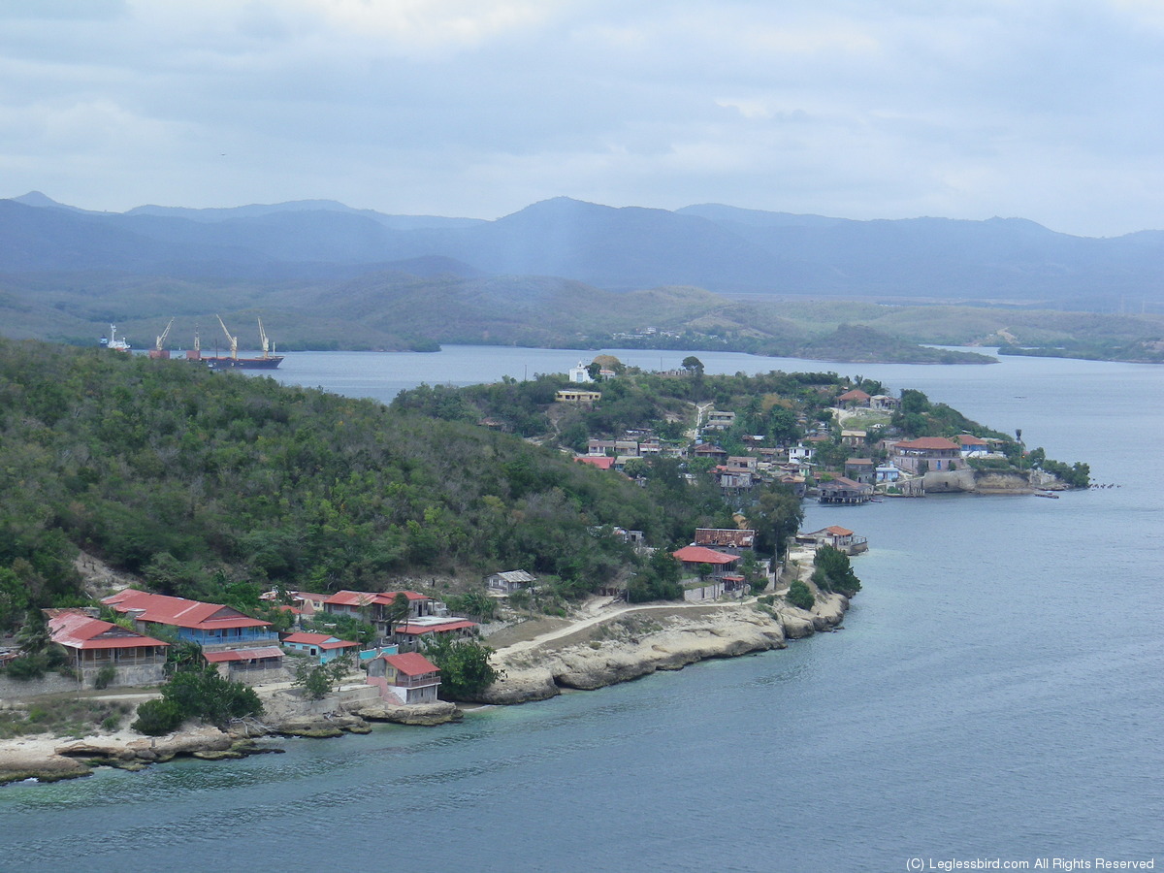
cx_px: 582
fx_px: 2858
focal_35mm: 85
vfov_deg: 17.4
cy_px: 436
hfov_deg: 23.0
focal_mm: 14.9
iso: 80
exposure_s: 1/160
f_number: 5.2
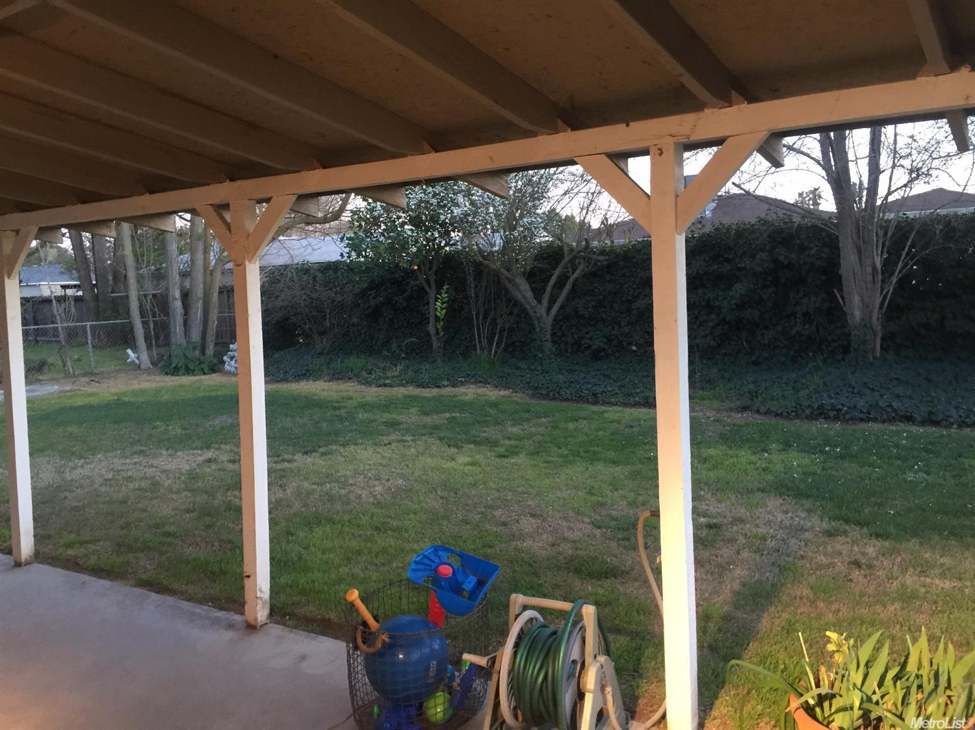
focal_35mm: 29
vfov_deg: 48.2
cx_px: 488
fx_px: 817
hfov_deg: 61.7
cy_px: 365
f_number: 2.2
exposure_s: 1/15
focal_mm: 4.15
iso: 100
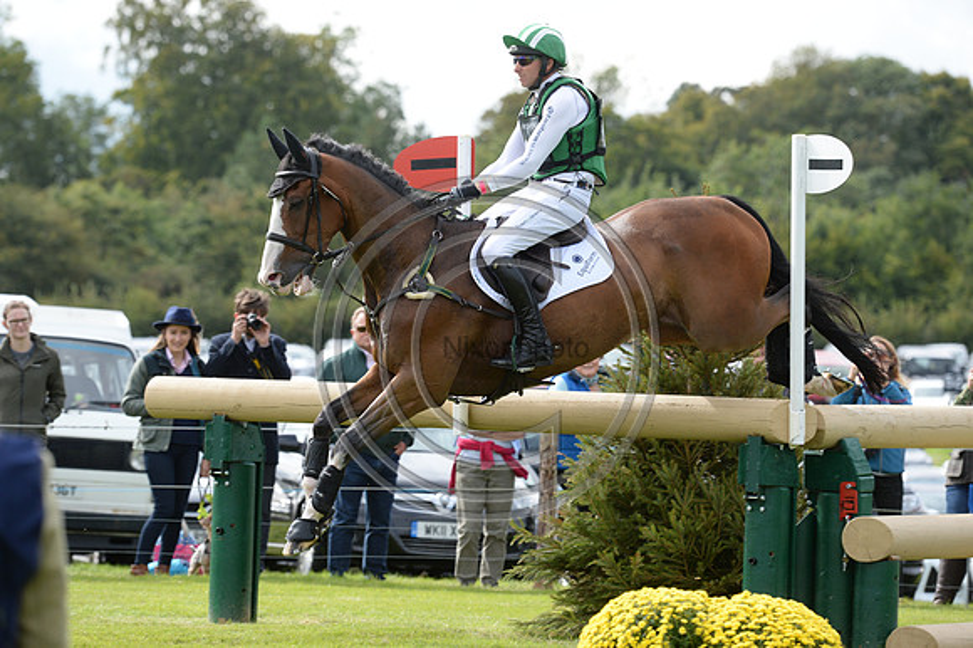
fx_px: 7293
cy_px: 324
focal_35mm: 270
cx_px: 486
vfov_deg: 5.1
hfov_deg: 7.6
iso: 800
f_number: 7.1
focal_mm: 270
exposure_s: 1/1000
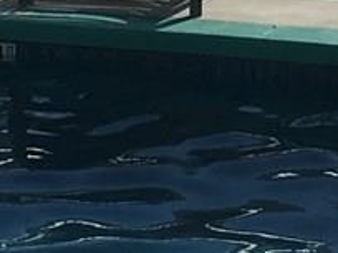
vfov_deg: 6.4
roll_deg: +0.6
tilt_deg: -2.2
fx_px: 2226
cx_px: 119
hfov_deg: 8.7
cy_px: -190
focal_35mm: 228
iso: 25
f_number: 2.2
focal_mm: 4.15
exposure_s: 1/5128
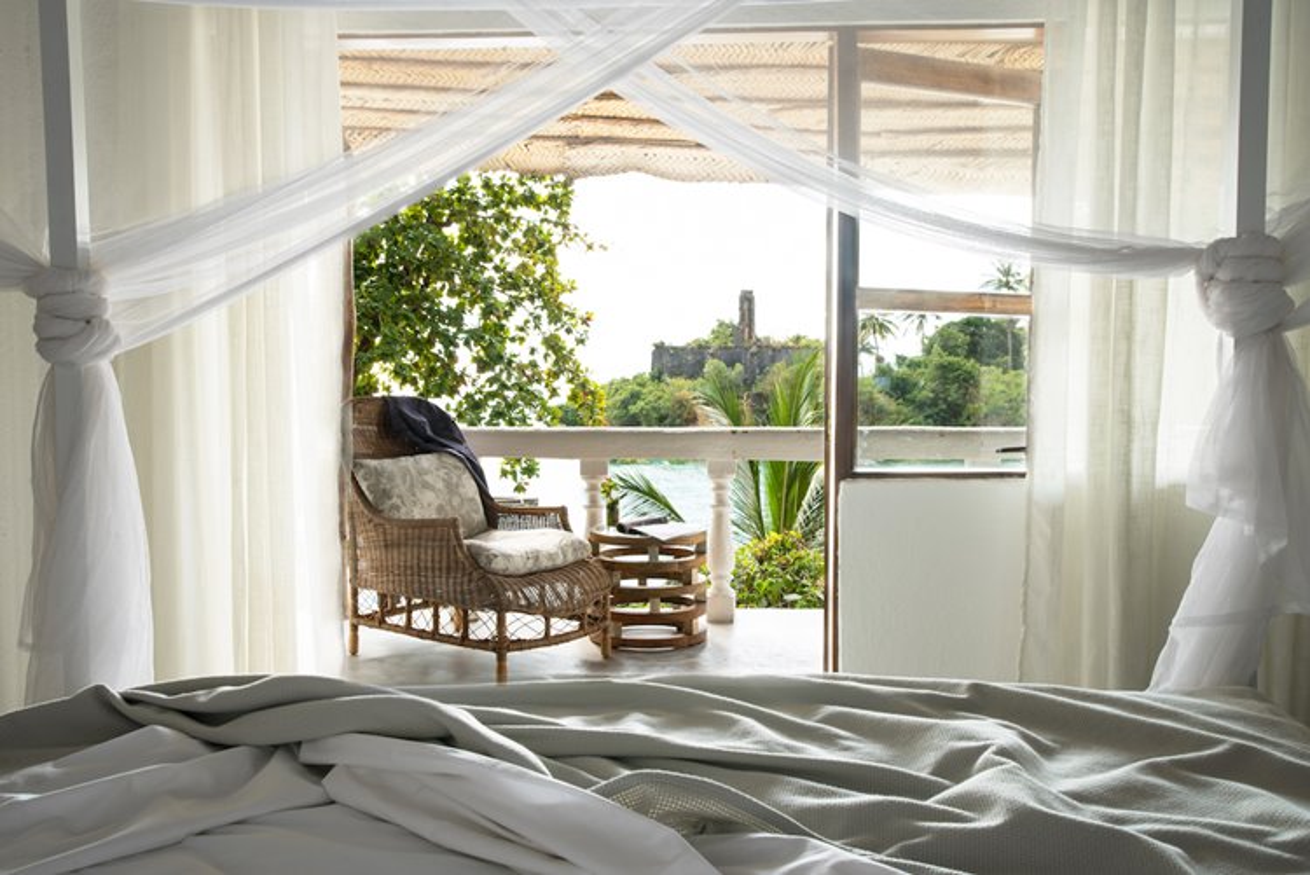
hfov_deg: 54.4
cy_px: 438
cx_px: 655
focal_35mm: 35
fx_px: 1274
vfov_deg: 37.9
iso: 100
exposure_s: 1/15
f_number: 13
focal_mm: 35
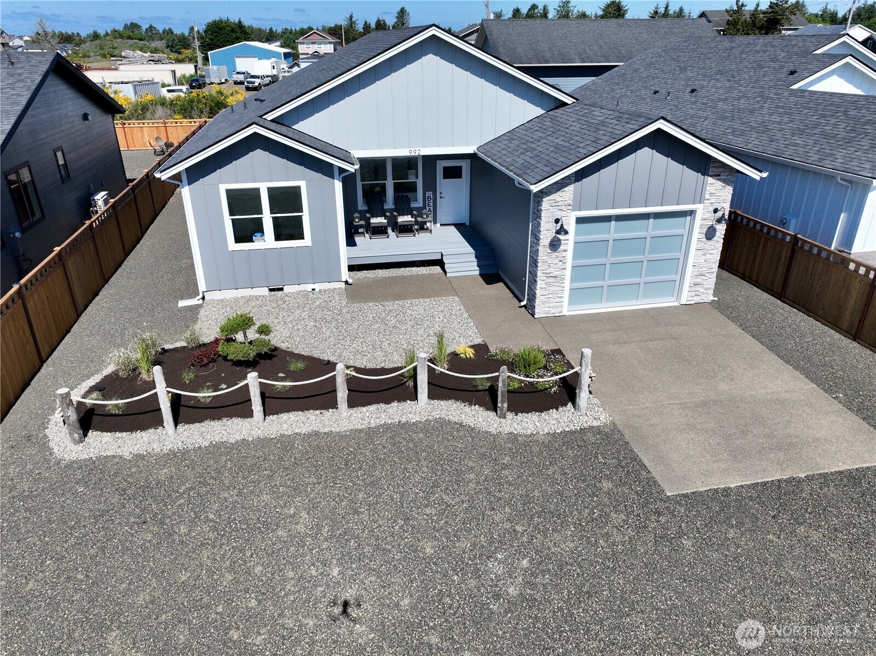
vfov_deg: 56.8
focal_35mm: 24
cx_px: 438
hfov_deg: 71.6
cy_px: 328
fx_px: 607
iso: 160
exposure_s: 1/3200
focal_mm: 12.29
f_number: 2.8
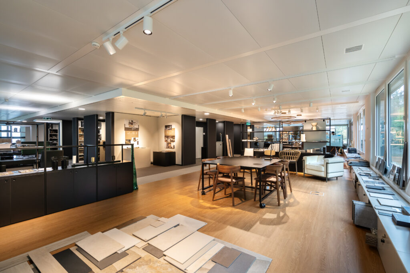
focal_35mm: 16
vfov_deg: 73.8
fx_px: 182
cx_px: 205
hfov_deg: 96.7
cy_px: 136
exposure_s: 1/30
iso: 800
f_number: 6.3
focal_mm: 16
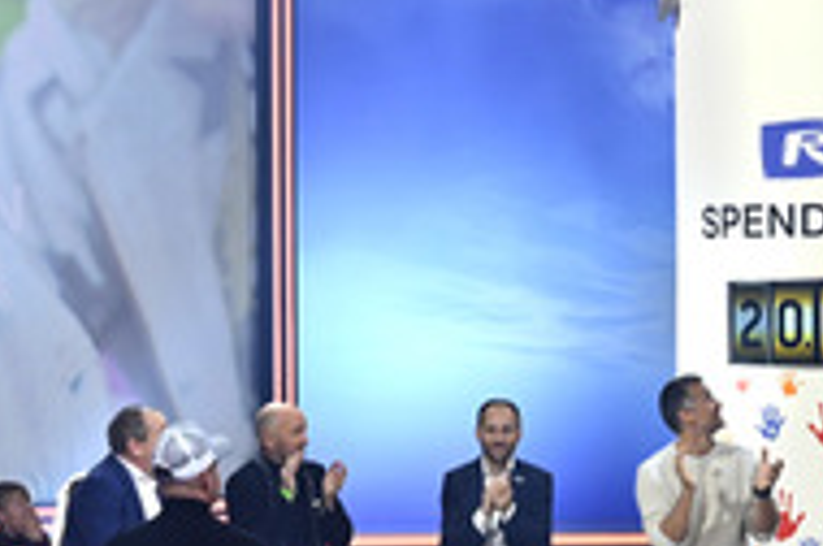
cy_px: 325
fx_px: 3583
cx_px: 227
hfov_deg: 13.1
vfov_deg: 8.7
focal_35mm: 157
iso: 1250
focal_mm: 66
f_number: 4
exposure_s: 1/320
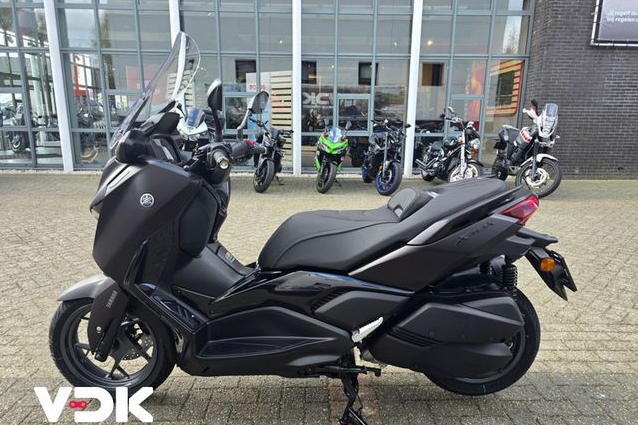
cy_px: 221
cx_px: 319
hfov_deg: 73.8
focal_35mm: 24
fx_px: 425
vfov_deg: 53.1
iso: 25
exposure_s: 1/180
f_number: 1.7
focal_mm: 6.3
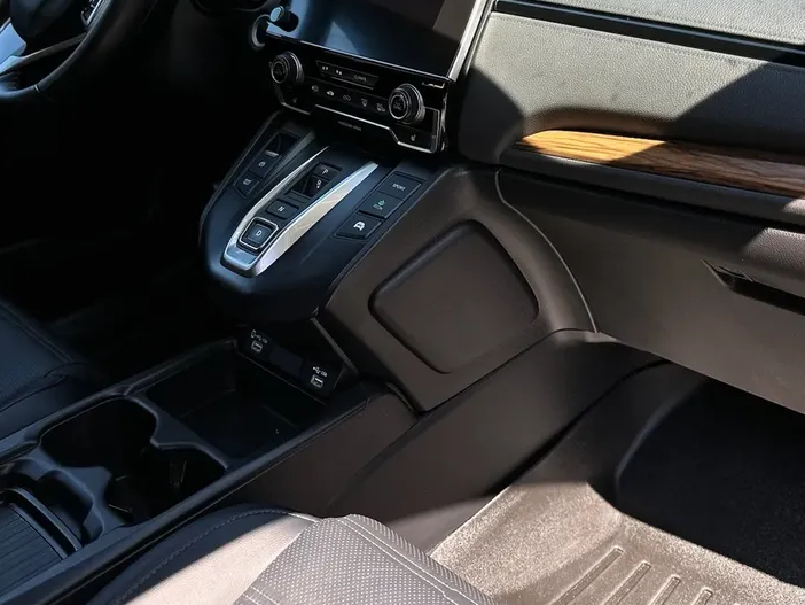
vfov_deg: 33.8
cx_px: 508
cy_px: 96
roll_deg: +1.4
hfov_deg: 45.3
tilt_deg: -18.1
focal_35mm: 41
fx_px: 954
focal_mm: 6.86
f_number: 1.78
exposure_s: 1/458
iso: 80
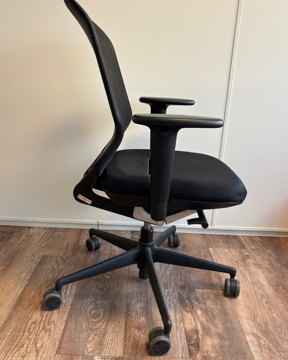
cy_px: 174
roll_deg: -3.6
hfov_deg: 50.0
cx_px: 146
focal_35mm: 29
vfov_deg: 60.4
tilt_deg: -14.6
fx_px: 309
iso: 80
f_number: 1.6
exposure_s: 1/50
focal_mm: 5.96
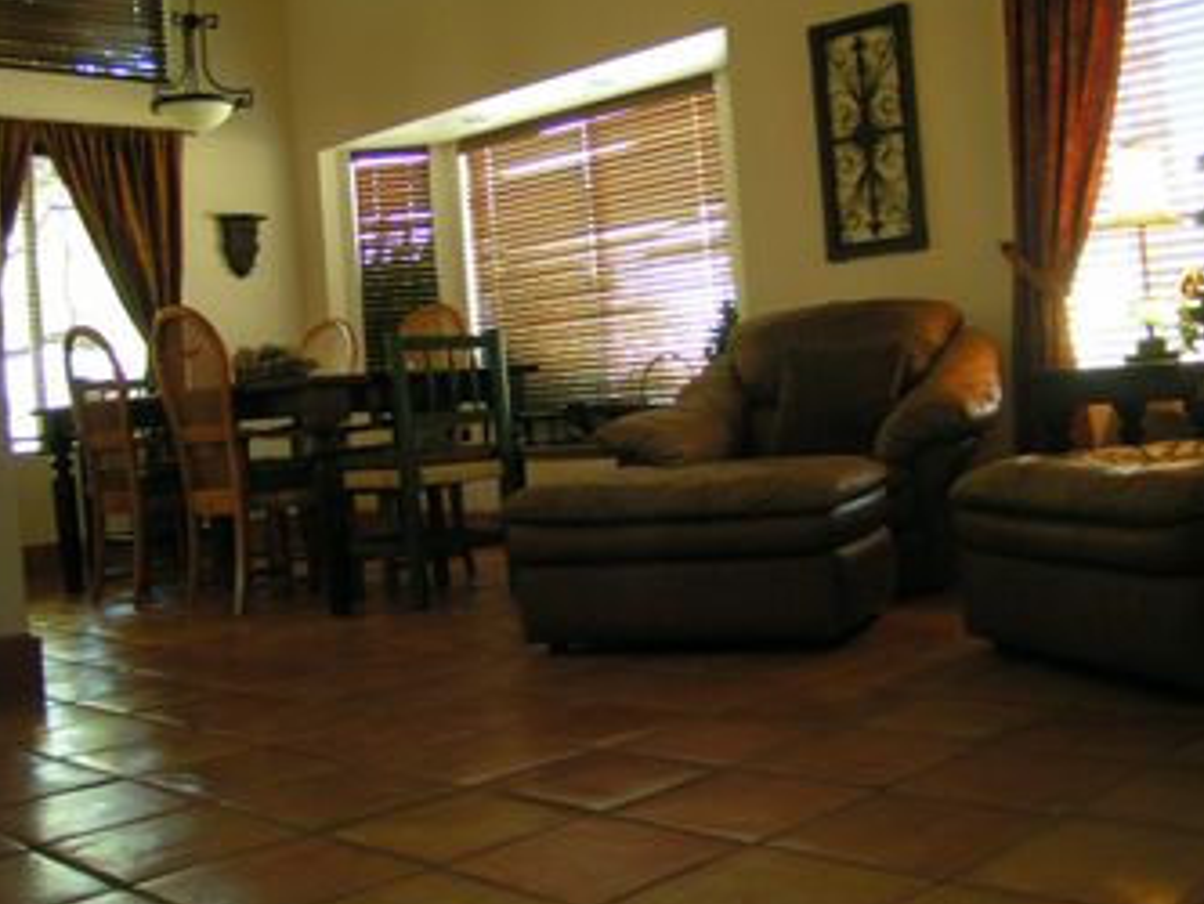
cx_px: 654
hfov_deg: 44.7
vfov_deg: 34.4
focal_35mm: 42
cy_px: 419
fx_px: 1461
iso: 200
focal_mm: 5.8
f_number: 2.8
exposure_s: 1/20
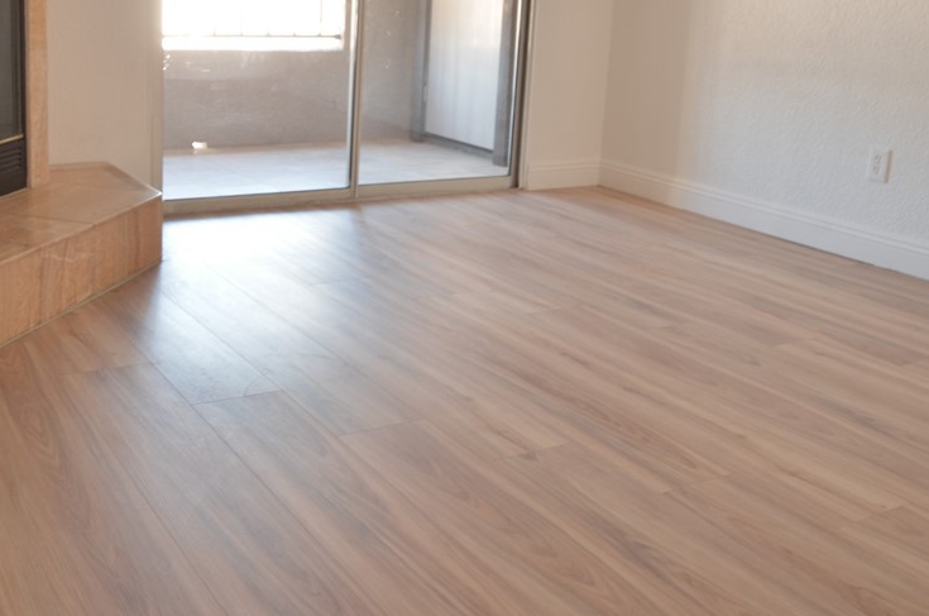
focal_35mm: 40
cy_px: 184
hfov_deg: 48.0
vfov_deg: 32.9
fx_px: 1030
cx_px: 341
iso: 360
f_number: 3.5
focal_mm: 18
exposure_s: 1/30
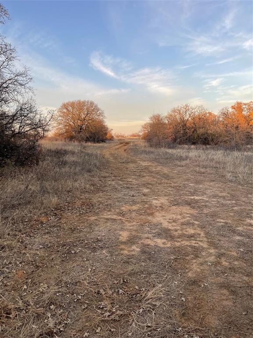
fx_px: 244
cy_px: 169
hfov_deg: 54.9
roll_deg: +1.2
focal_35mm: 25
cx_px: 126
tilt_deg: -5.5
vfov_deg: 69.4
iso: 32
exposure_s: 1/428
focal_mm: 5.1
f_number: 1.6
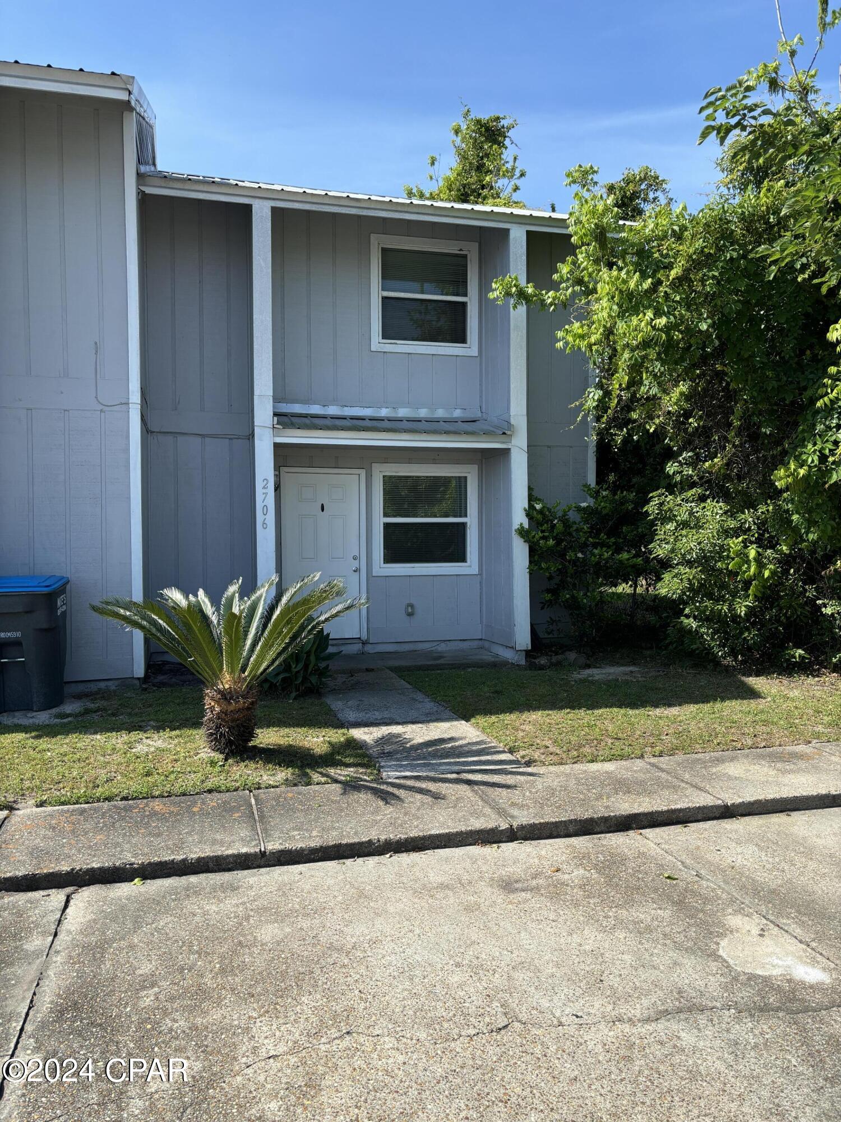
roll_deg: +0.0
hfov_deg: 53.1
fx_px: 842
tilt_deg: -1.3
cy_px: 561
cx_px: 420
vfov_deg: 67.3
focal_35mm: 26
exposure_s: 1/2151
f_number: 1.6
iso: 50
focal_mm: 5.96
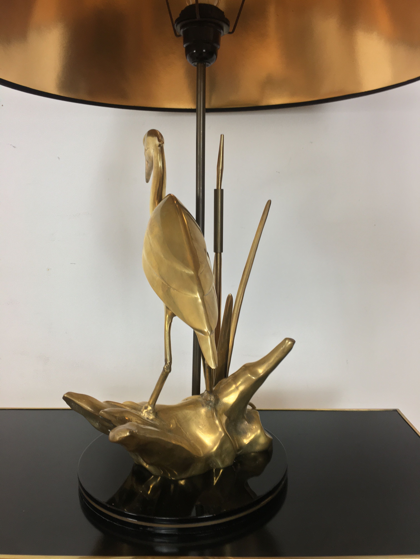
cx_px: 210
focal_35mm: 29
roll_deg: +0.1
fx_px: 469
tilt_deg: -10.4
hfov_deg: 48.2
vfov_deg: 61.7
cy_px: 280
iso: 50
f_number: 2.2
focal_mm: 4.15
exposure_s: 1/33
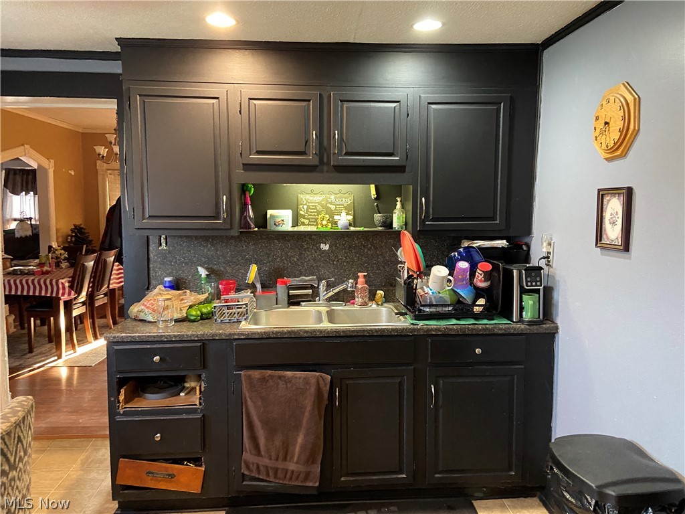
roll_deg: +0.2
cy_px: 257
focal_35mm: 26
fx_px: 515
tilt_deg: -5.2
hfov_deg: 67.3
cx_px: 342
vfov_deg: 53.1
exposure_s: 1/30
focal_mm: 4.25
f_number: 1.8
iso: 500
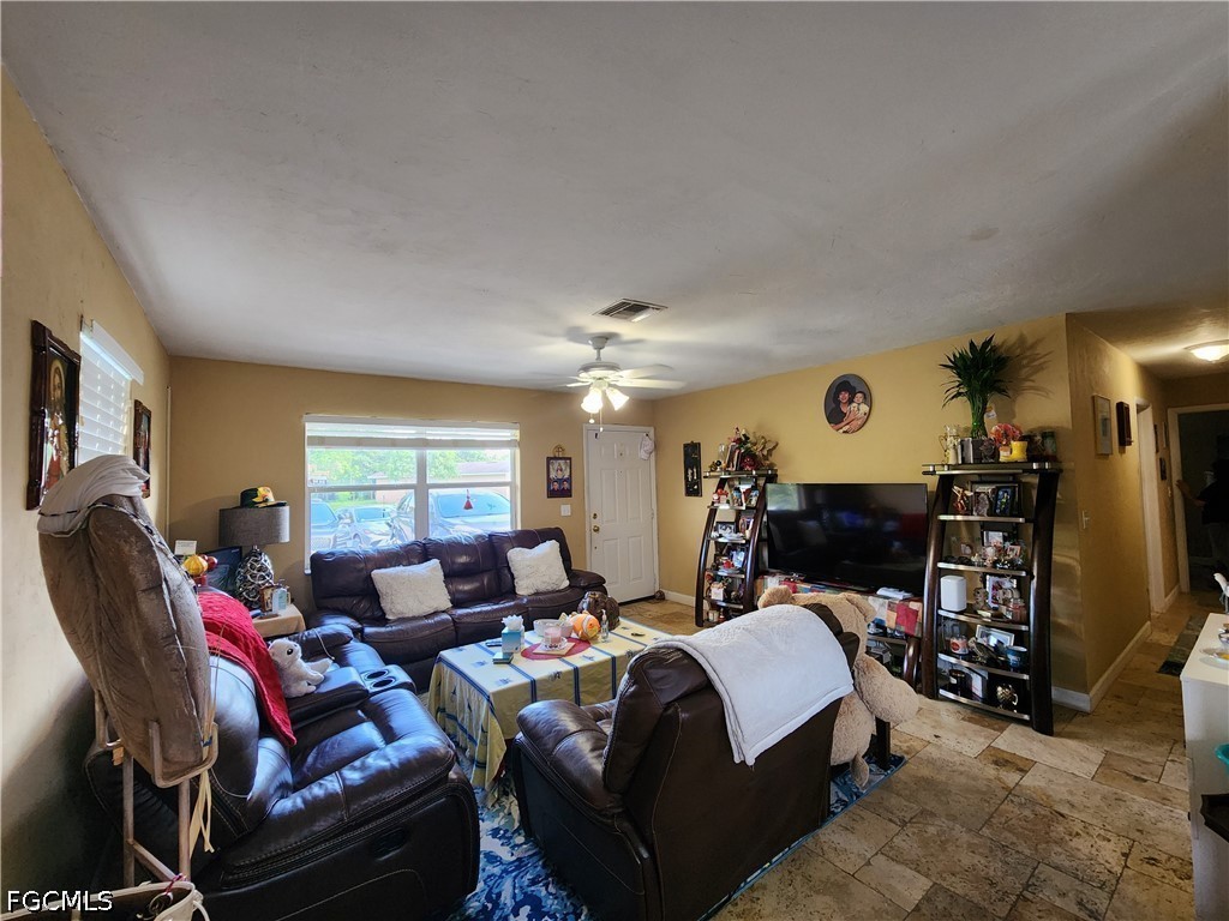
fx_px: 462
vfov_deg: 89.9
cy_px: 460
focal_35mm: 13
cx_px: 614
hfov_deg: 106.2
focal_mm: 2.2
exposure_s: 1/60
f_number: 2.2
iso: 200
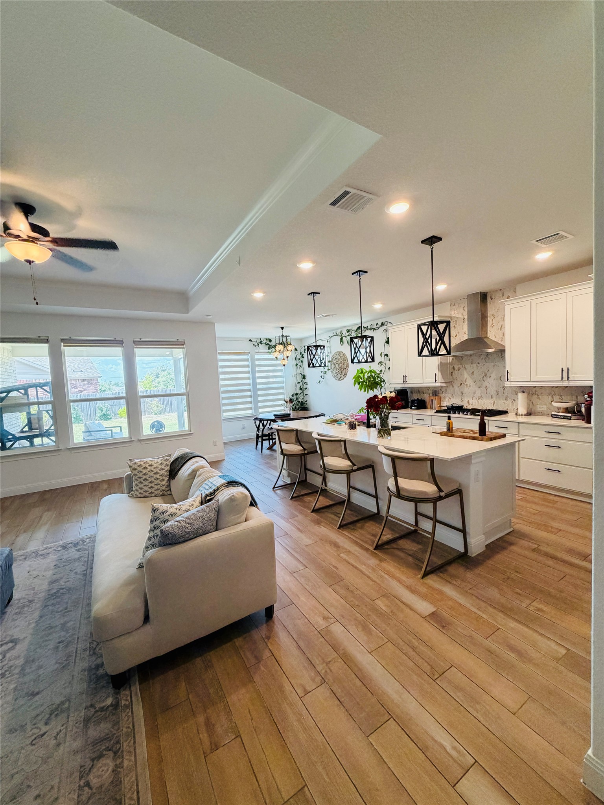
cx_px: 302
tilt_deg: -3.7
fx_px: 326
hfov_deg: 85.7
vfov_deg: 102.1
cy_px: 402
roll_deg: +2.6
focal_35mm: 14
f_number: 2.2
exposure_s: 1/120
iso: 320
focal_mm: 2.22
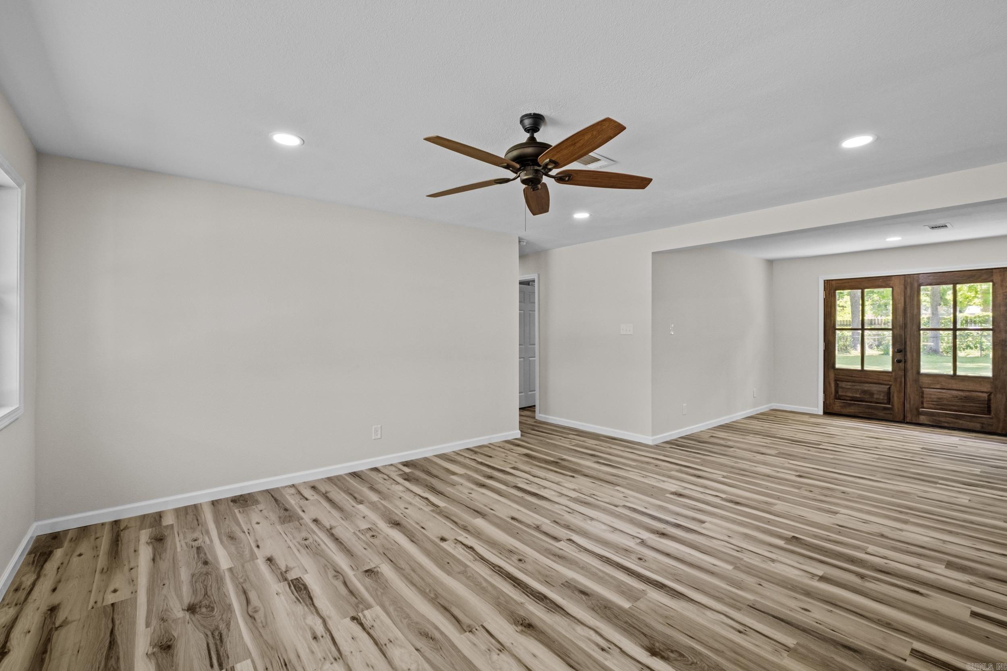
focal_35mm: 15
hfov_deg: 100.4
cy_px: 336
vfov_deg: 77.3
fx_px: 420
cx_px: 504
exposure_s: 1/2
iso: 400
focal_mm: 10
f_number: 8
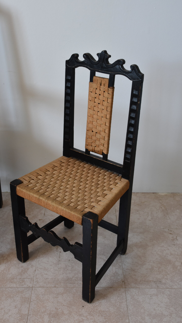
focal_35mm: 43
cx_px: 86
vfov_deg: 47.8
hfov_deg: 28.0
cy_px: 162
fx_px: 365
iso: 800
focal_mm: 27
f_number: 4
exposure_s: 1/60
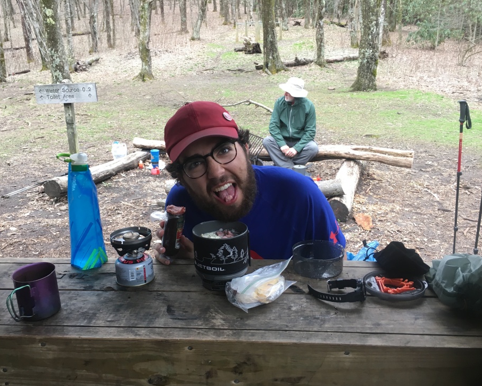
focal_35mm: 32
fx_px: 457
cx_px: 228
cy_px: 200
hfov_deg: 55.6
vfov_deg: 45.8
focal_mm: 4.15
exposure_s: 1/30
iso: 25
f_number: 2.2
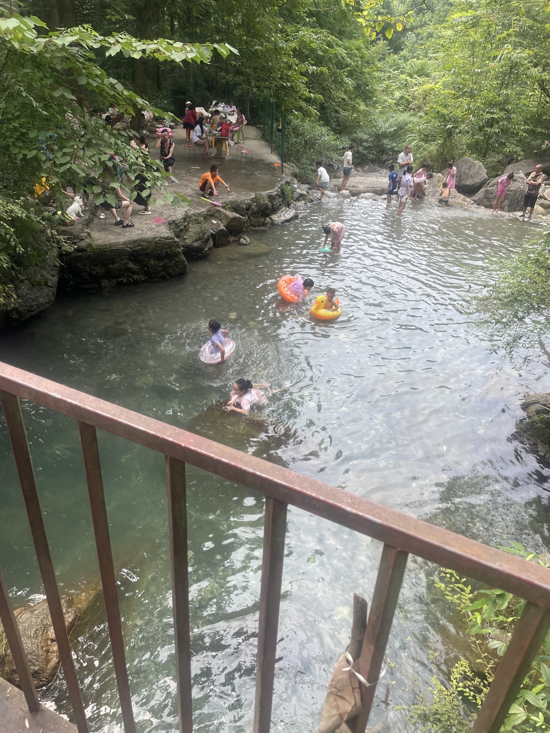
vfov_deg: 67.3
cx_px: 275
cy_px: 366
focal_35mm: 26
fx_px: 551
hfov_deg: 53.1
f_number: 1.6
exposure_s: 1/558
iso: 32
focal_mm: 4.2
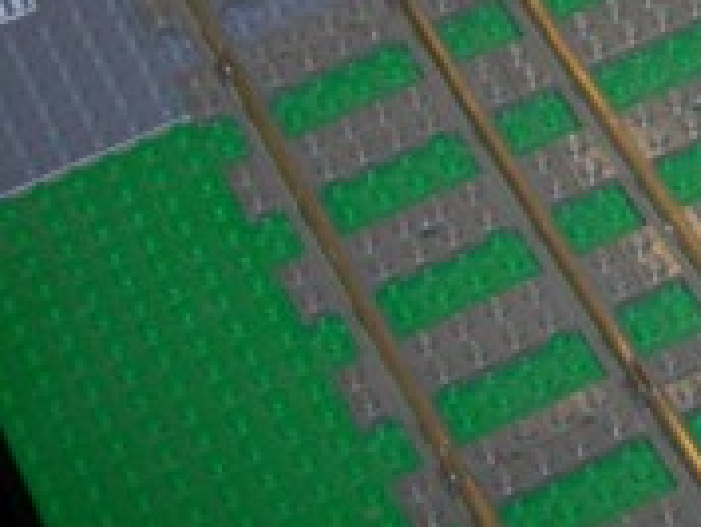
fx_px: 3485
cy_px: -650
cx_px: 1426
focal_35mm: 172
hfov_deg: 10.5
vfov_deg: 8.1
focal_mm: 7.8
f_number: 2.8
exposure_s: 1/64
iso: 79
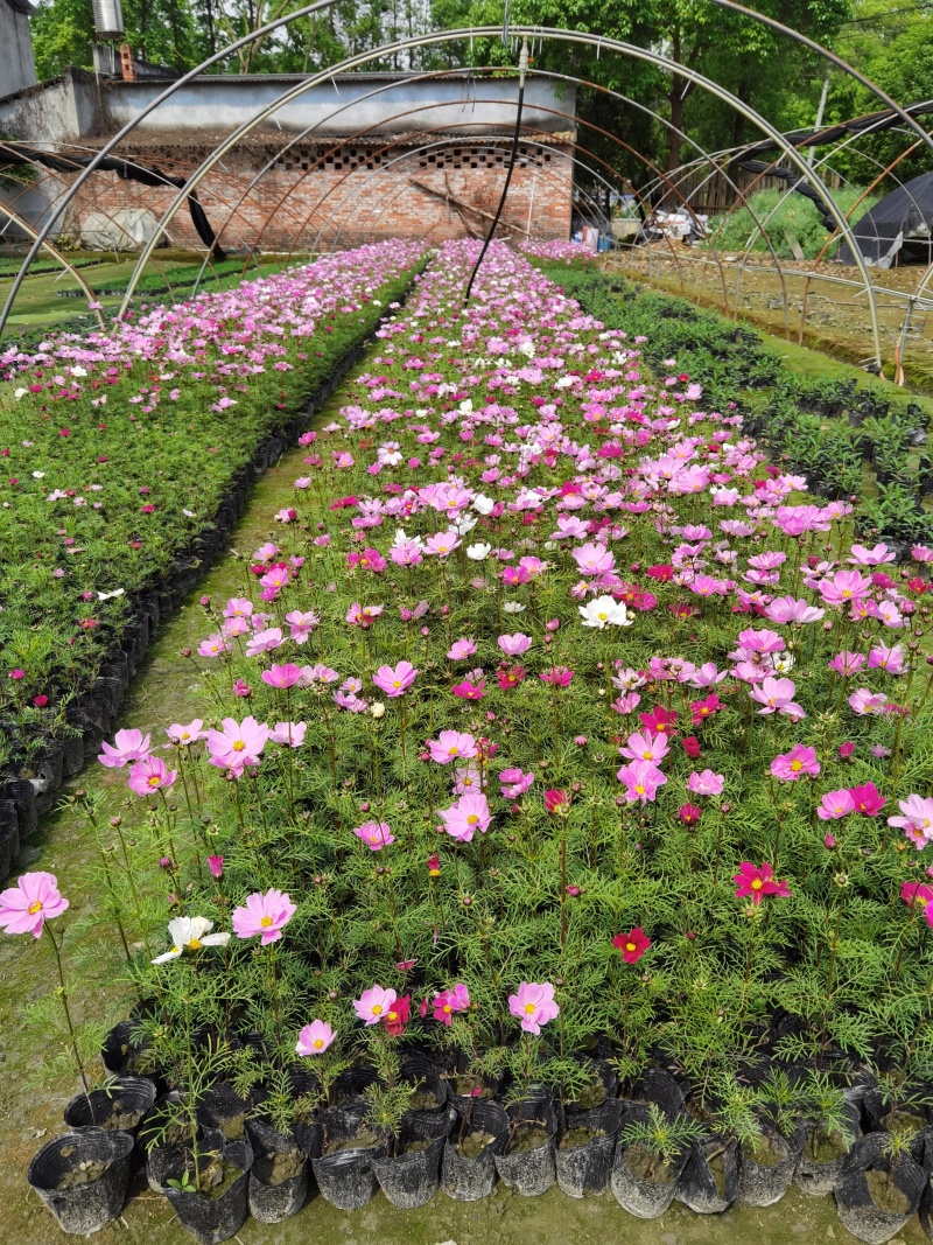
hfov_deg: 51.3
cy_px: 622
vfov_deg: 65.3
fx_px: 970
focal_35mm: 27
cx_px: 466
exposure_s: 1/2674
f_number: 1.9
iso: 50
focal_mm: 6.71
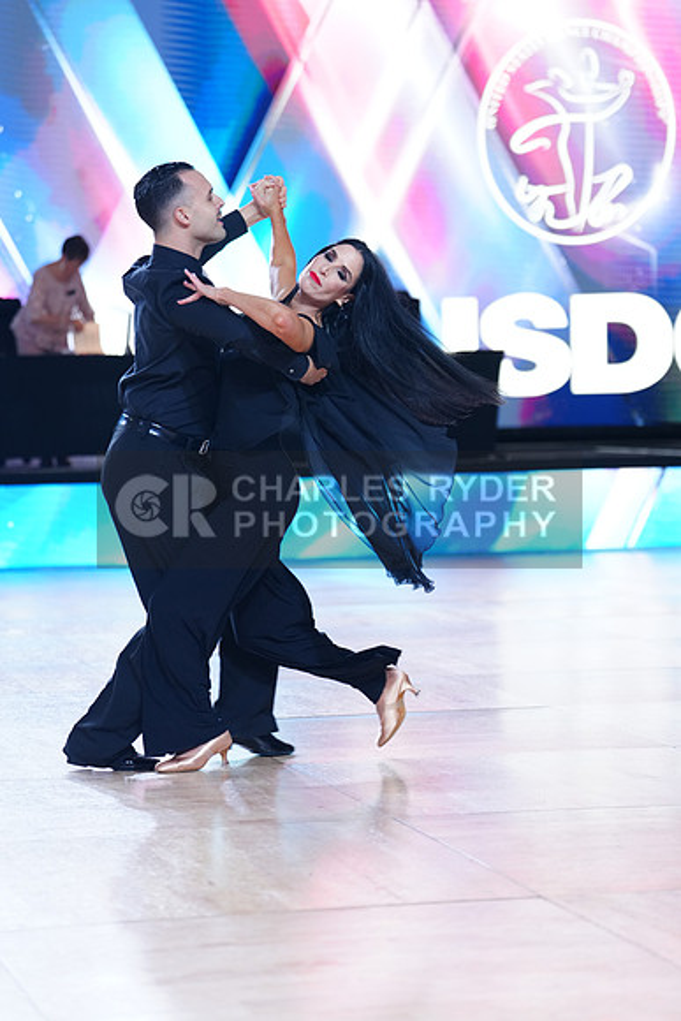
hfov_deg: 13.0
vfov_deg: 19.5
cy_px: 510
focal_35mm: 105
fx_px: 2977
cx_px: 340
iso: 800
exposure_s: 1/500
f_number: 2.8
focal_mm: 105
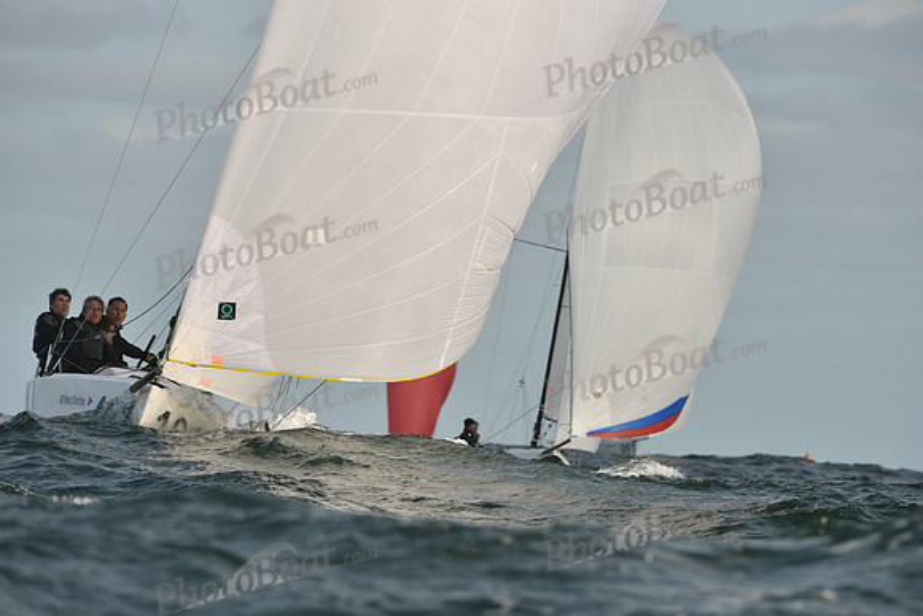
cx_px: 462
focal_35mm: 400
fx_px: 10257
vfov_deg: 3.4
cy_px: 308
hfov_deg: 5.2
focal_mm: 400
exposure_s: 1/1000
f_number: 9
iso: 320
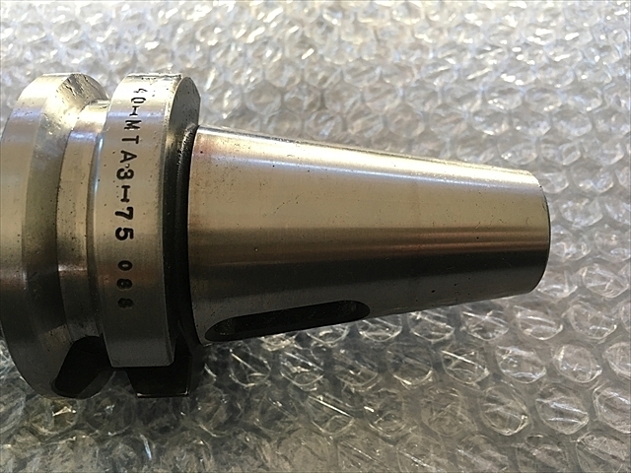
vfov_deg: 48.2
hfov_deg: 61.7
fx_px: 529
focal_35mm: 29
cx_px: 316
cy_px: 236
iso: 40
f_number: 2.2
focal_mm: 4.15
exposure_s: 1/30
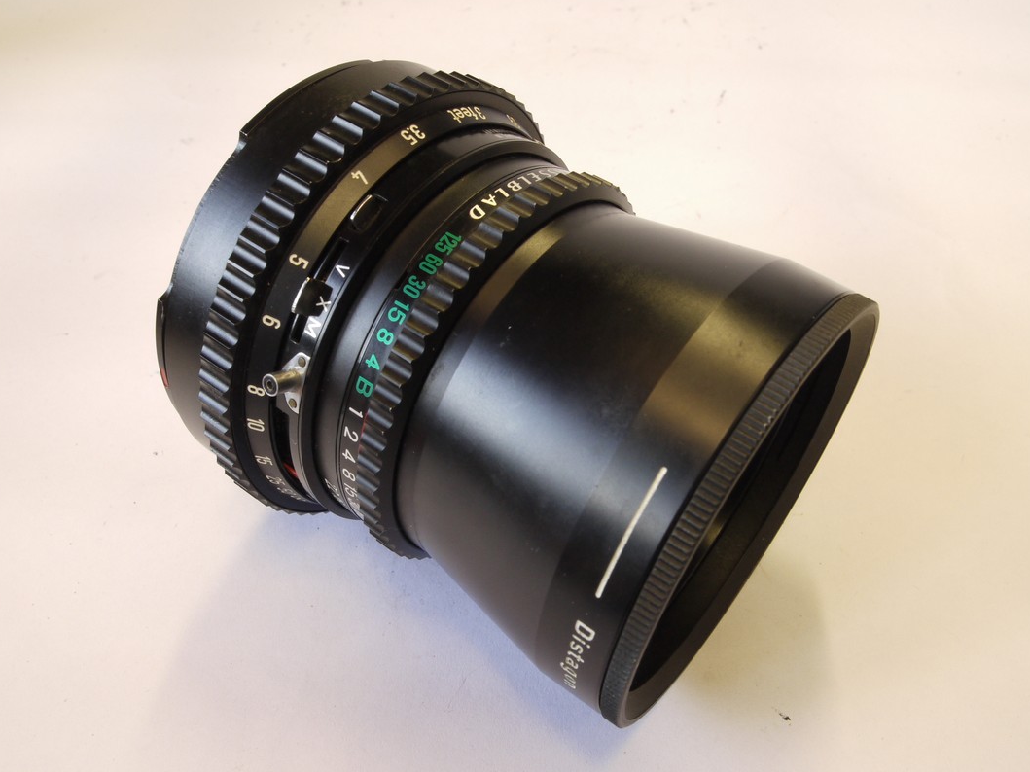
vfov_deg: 41.7
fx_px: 1012
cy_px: 424
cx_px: 569
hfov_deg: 53.9
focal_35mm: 34
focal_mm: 15
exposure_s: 1/10
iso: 400
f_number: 11
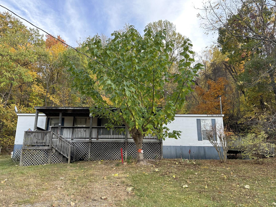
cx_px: 127
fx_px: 223
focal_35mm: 28
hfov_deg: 63.3
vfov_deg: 49.7
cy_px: 116
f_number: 1.78
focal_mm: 6.86
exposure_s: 1/529
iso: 80
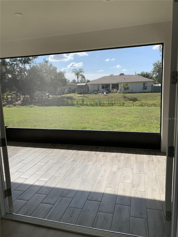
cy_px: 118
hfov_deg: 53.1
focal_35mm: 26
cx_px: 89
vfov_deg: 67.3
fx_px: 178
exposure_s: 1/1250
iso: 25
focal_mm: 4.25
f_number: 1.8
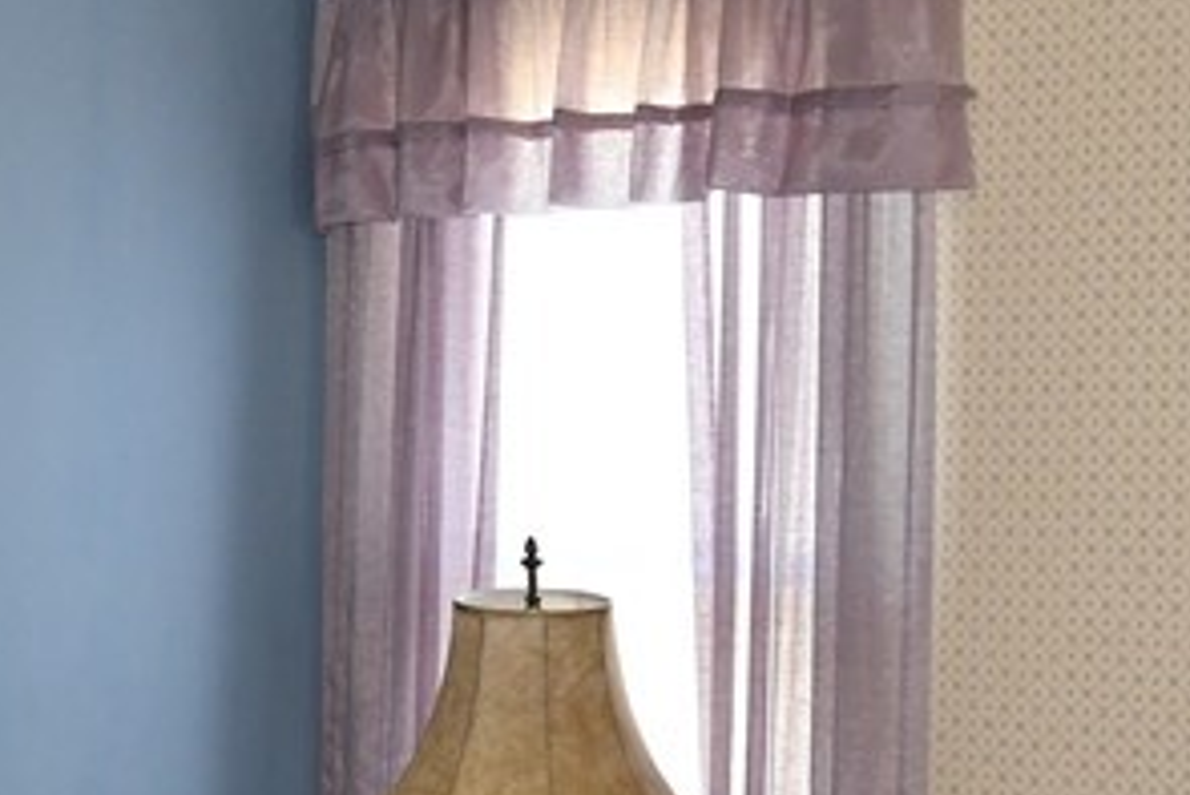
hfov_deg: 24.7
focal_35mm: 81
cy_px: 597
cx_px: 286
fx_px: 2679
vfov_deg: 16.8
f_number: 5
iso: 1000
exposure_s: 1/60
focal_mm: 15
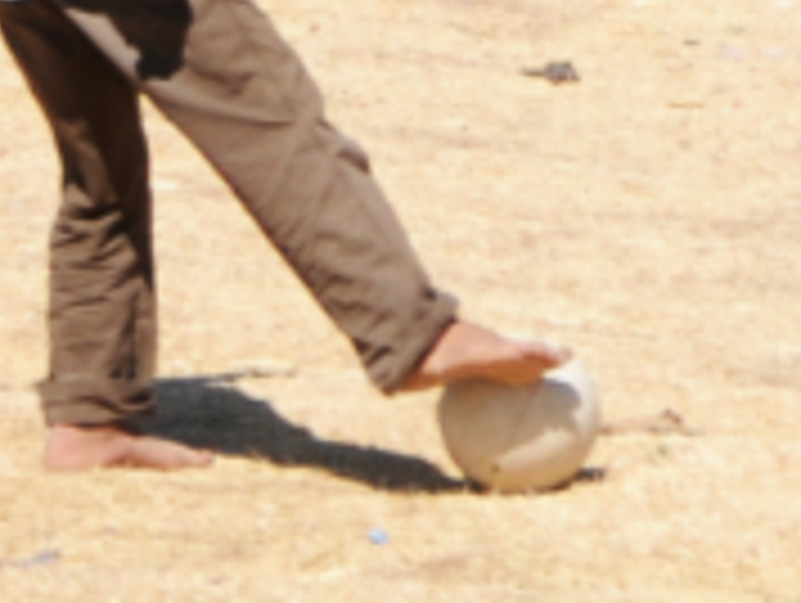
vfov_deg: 2.8
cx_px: 1854
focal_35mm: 526
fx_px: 12181
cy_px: -745
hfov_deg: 3.7
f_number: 9
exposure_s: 1/1000
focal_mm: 65
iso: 250
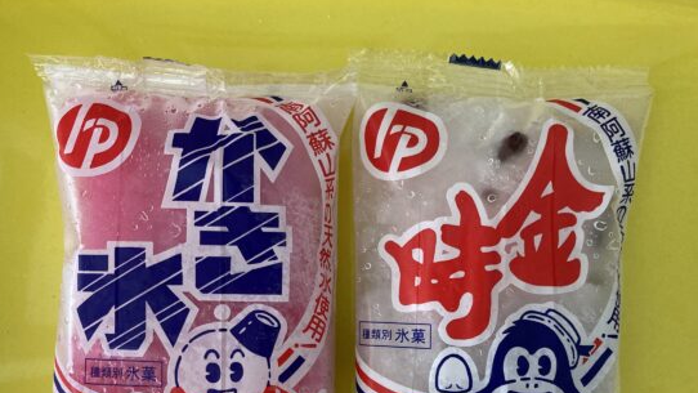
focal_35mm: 36
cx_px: 350
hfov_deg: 55.3
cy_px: 304
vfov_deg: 32.1
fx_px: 666
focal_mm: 3.99
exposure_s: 1/60
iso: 320
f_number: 1.8
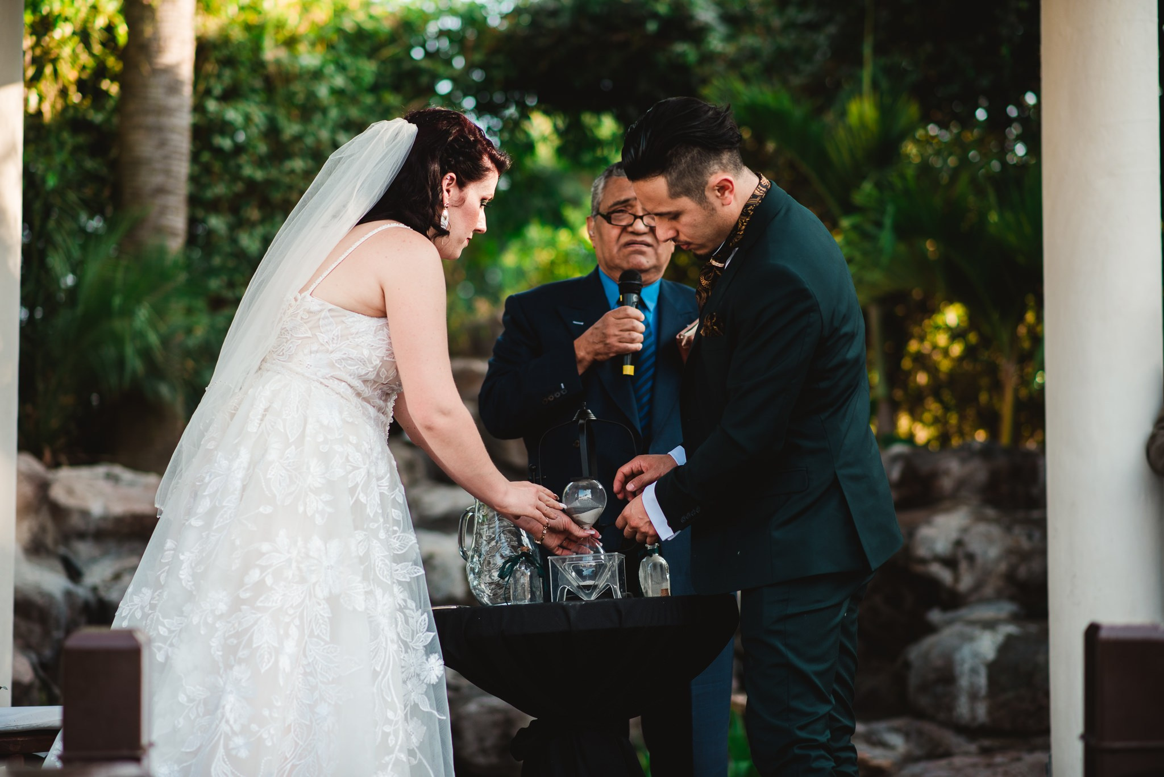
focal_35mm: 85
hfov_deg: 23.9
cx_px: 582
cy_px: 388
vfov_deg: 16.1
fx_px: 2749
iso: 100
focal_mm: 85
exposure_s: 1/500
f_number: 2.5
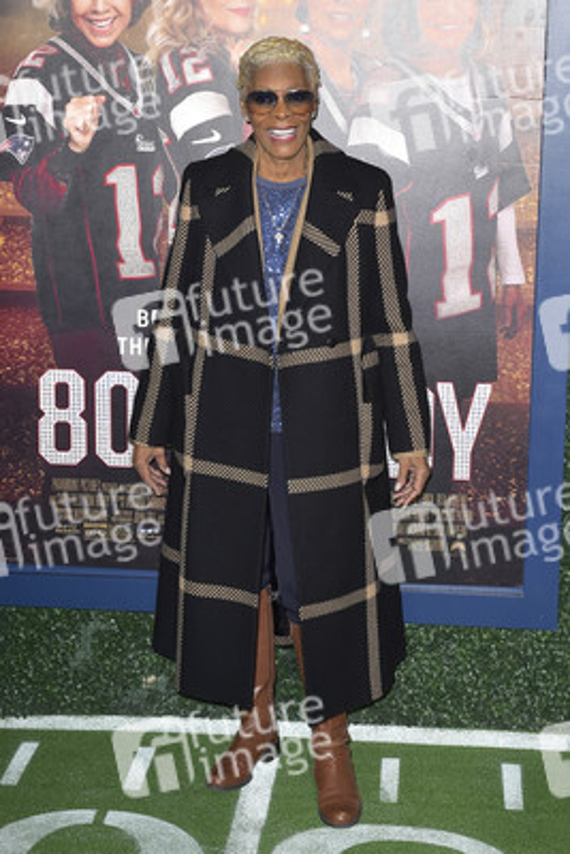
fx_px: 1186
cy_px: 427
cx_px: 285
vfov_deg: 39.6
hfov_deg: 27.0
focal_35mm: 50
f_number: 6.3
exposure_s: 1/250
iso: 400
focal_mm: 50
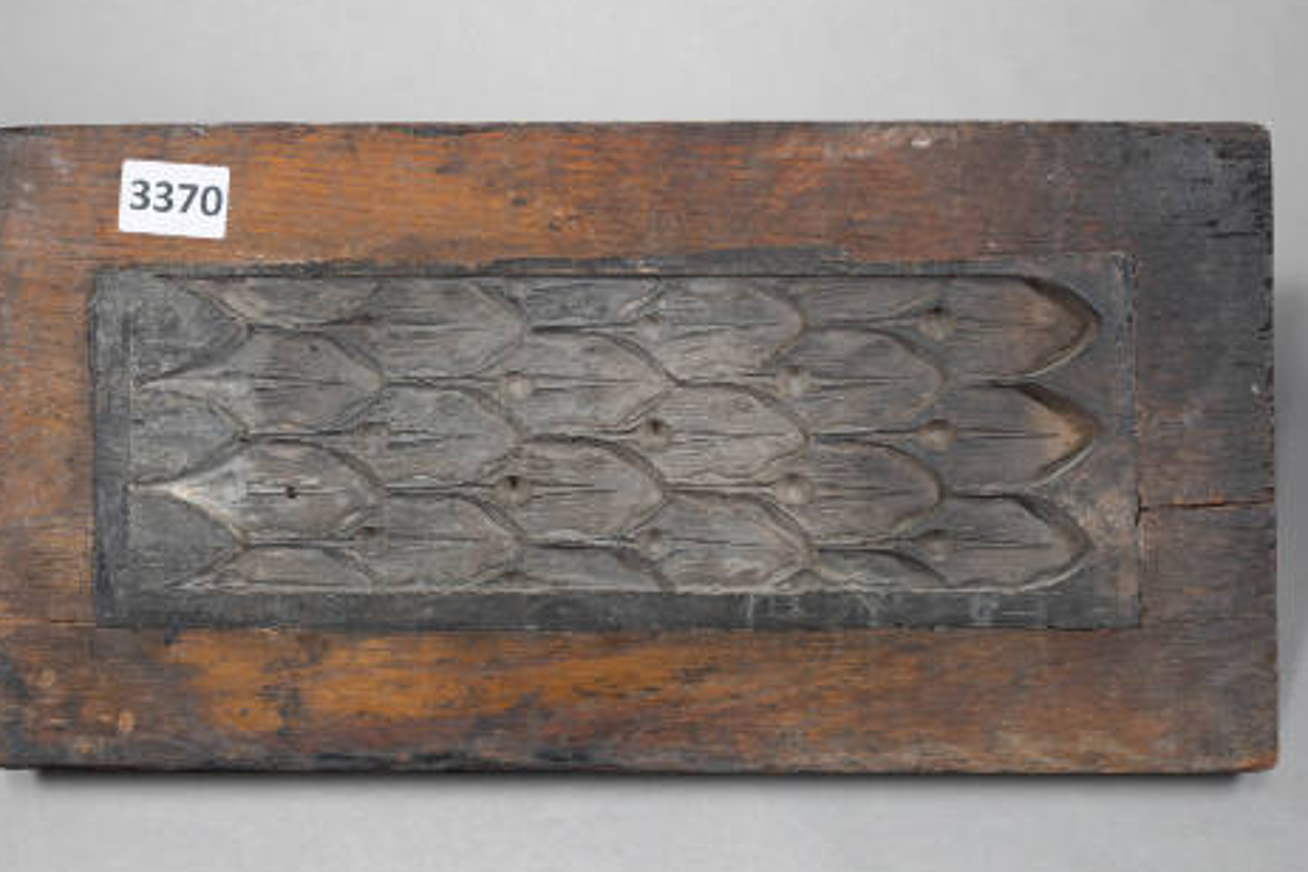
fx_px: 2361
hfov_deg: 31.0
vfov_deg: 20.9
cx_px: 623
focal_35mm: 65
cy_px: 433
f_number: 11
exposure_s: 1/4
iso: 100
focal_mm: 60
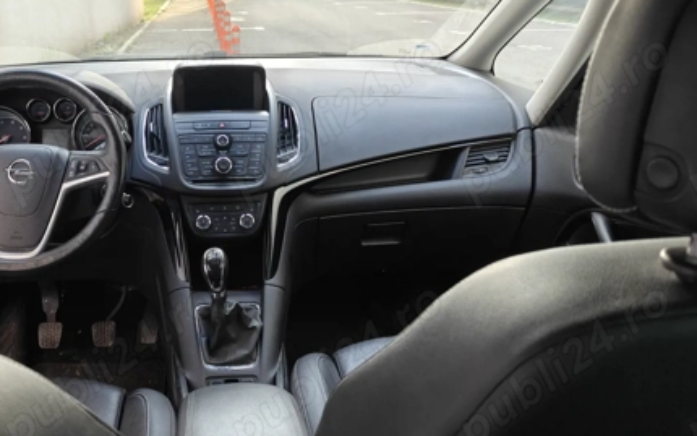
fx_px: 646
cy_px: 136
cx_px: 222
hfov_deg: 55.3
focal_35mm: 34
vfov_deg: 36.8
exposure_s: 1/150
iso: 500
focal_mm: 6.06
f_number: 1.6
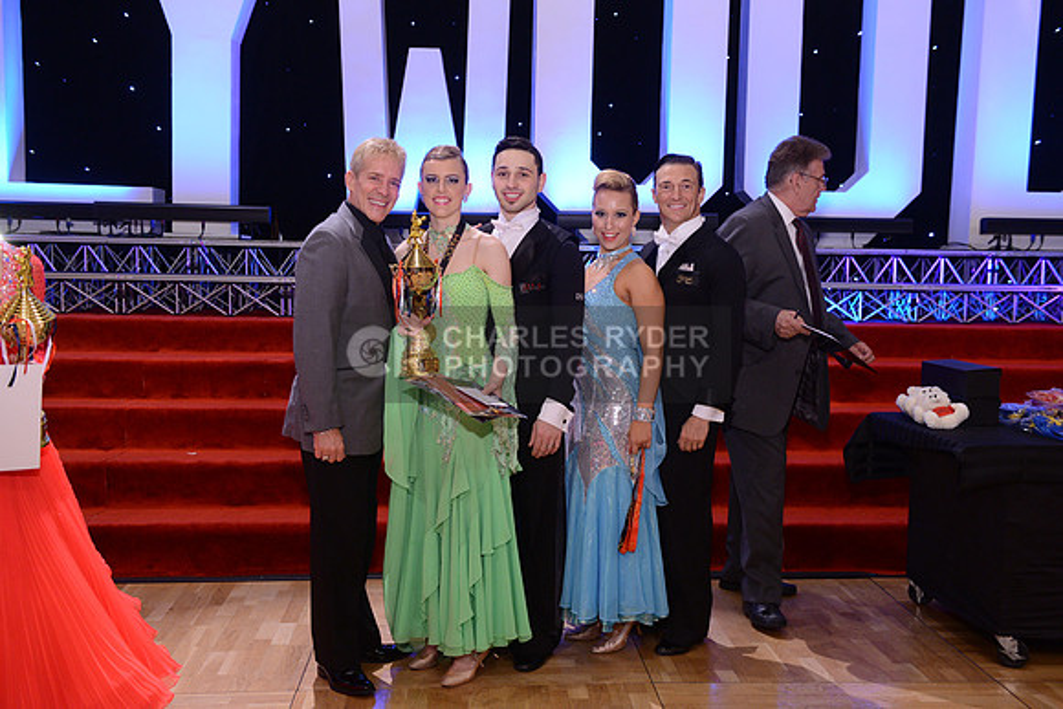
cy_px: 354
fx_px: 1122
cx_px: 532
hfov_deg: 50.7
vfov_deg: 35.1
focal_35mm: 38
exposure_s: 1/250
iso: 1600
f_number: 4
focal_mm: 38
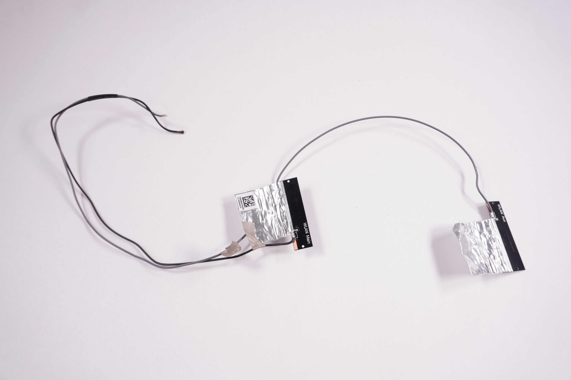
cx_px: 286
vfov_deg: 41.6
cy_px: 190
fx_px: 499
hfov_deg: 59.5
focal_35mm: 32
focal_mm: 21
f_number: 5.6
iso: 250
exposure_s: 1/250
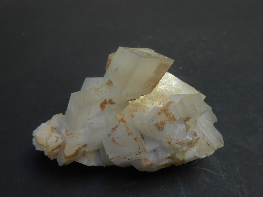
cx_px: 132
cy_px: 98
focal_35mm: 26
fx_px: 198
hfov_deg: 67.3
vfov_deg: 53.1
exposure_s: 1/30
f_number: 3.5
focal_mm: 4.6
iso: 80
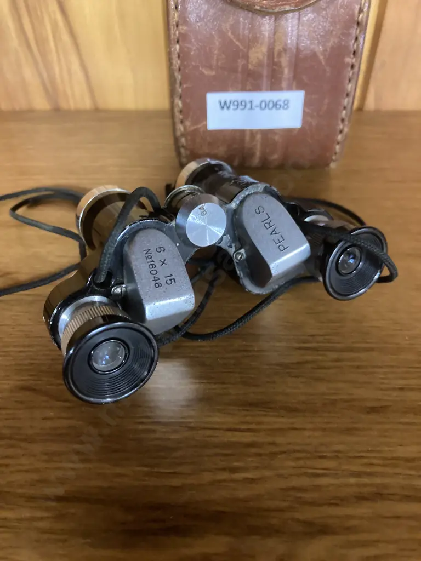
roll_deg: -1.4
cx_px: 210
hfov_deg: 49.7
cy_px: 280
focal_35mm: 28
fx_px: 454
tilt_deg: -44.9
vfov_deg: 63.4
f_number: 1.8
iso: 500
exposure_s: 1/25
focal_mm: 3.99
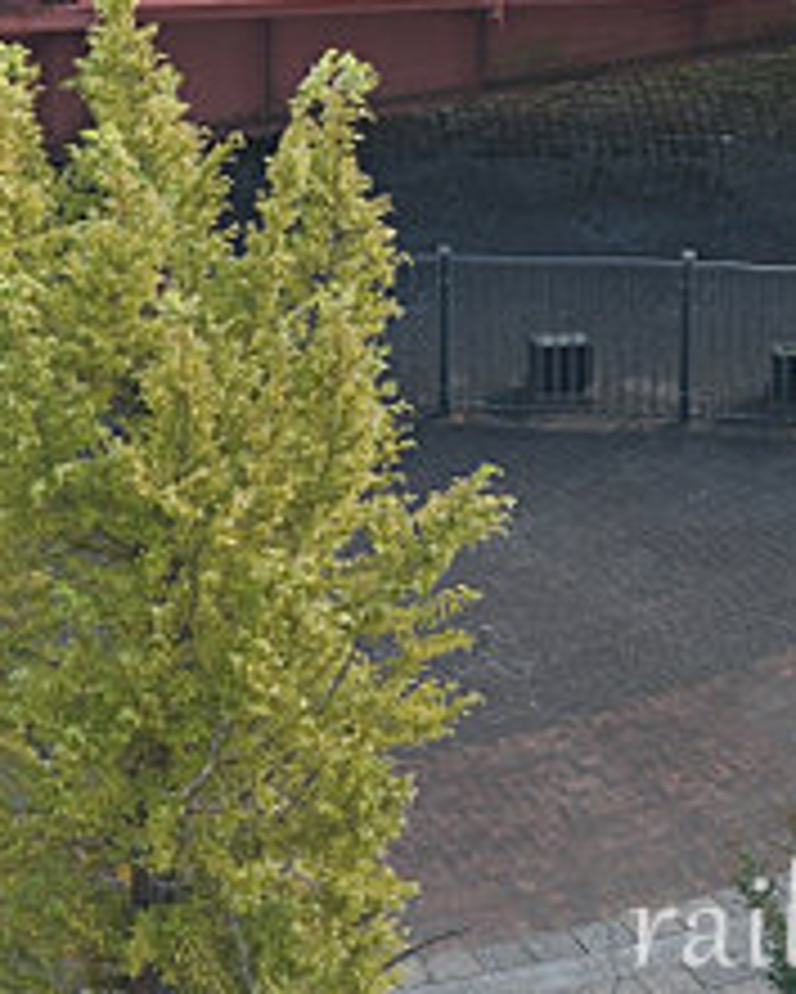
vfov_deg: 7.1
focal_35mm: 271
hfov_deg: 5.7
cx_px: -112
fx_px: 7975
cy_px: -85
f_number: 6.4
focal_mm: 55
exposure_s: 1/170
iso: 400
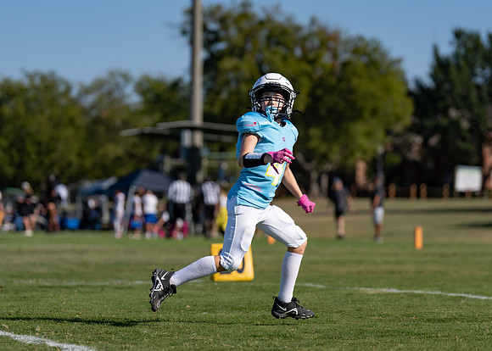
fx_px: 2578
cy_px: 166
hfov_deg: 10.9
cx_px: 254
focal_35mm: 185
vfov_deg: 7.8
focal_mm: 129
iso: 100
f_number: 2.8
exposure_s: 1/4000
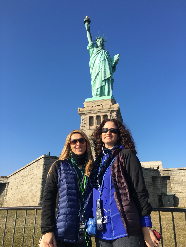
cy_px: 124
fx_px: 208
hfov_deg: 48.2
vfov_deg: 61.7
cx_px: 93
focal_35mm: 29
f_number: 2.2
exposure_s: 1/1183
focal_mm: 4.15
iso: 25
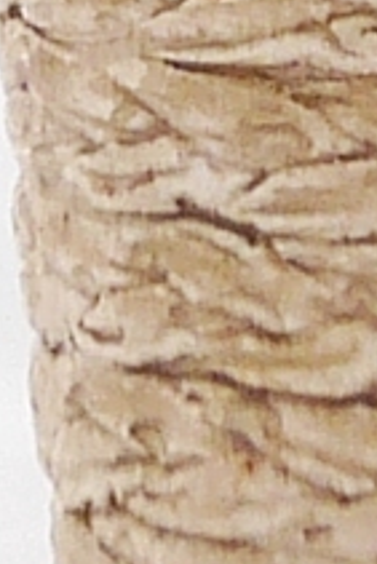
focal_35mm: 394
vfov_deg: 5.2
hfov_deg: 3.5
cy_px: -401
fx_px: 6178
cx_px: 543
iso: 100
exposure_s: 1/160
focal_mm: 5.1
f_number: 4
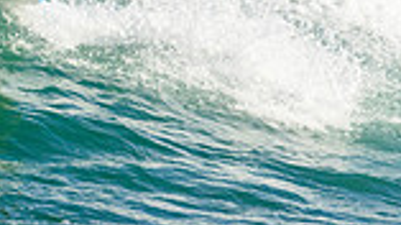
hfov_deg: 0.7
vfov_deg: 0.4
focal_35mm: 3095
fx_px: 32881
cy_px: -101
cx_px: 23
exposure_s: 1/2000
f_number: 11
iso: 2000
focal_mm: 800
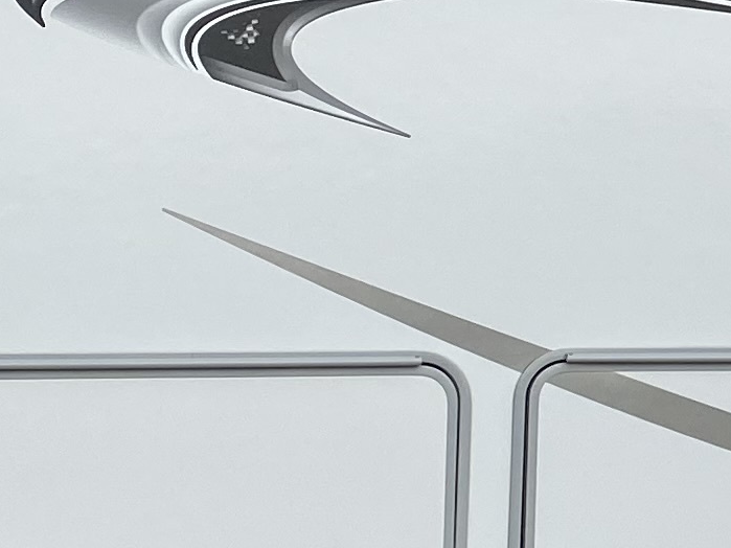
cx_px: 1214
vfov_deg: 9.8
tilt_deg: +5.1
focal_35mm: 150
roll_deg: +0.8
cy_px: 13
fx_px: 3167
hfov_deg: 12.3
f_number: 1.8
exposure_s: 1/2183
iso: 32
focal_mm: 4.25
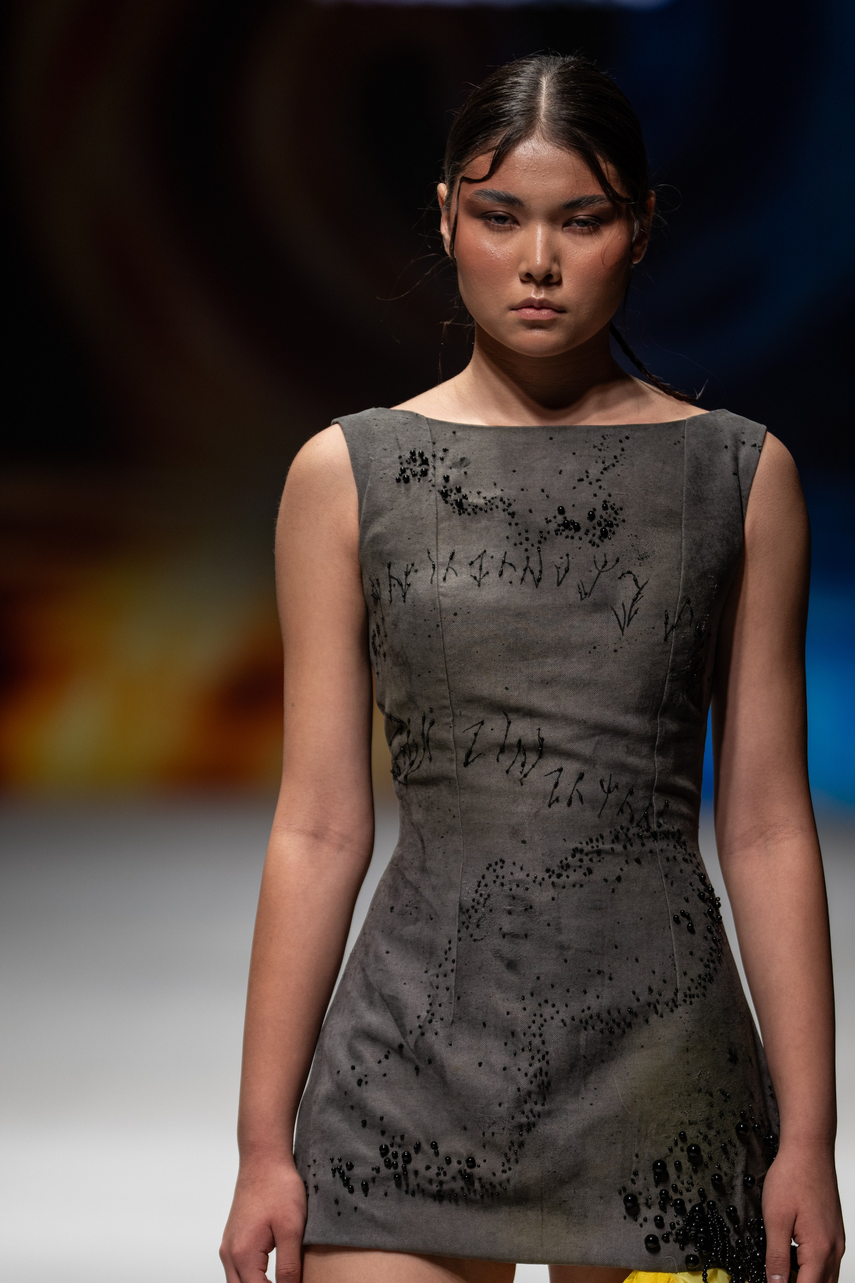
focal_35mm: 300
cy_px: 642
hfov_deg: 4.6
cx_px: 428
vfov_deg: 6.9
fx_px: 10687
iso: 200
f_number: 2.8
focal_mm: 200
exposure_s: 1/400
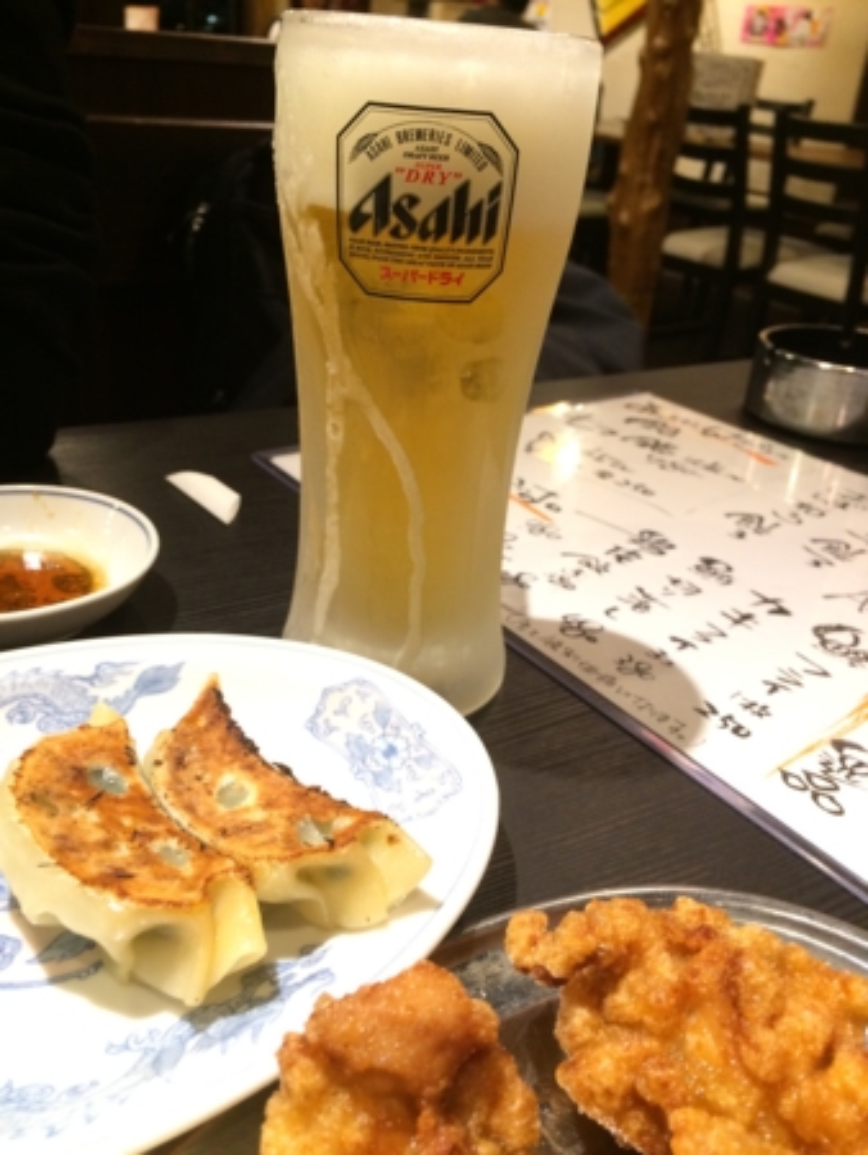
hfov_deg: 48.3
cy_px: 578
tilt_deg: -28.0
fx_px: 969
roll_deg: -2.7
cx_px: 434
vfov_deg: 61.6
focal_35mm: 29
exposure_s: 1/33
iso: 250
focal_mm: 4.15
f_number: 2.2
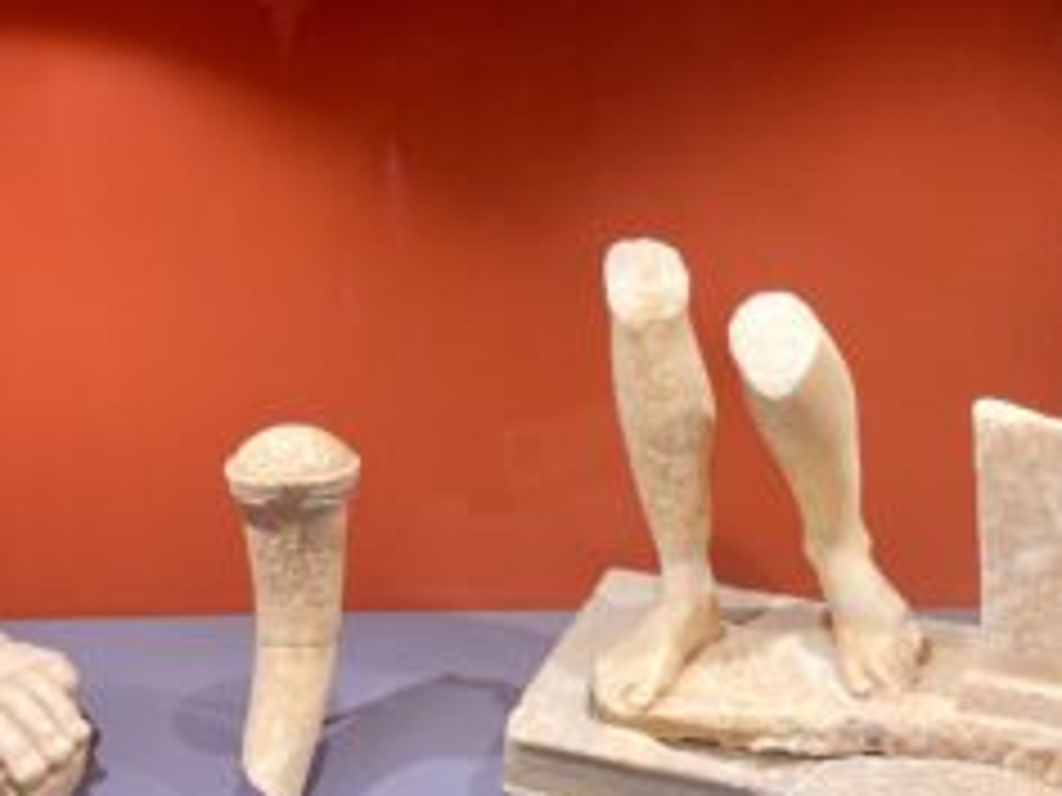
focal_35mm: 44
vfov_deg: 32.7
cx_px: 468
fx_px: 1350
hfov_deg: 42.9
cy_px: 279
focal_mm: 4.2
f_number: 1.6
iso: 50
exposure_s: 1/100
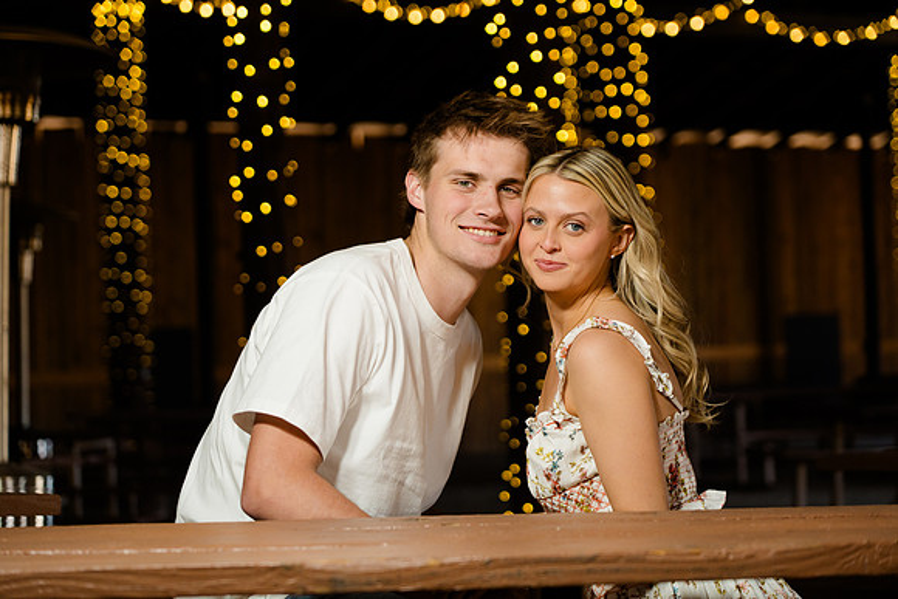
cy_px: 300
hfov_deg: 19.5
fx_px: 2620
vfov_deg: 13.0
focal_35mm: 105
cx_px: 449
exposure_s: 1/200
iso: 800
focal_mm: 105
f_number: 4
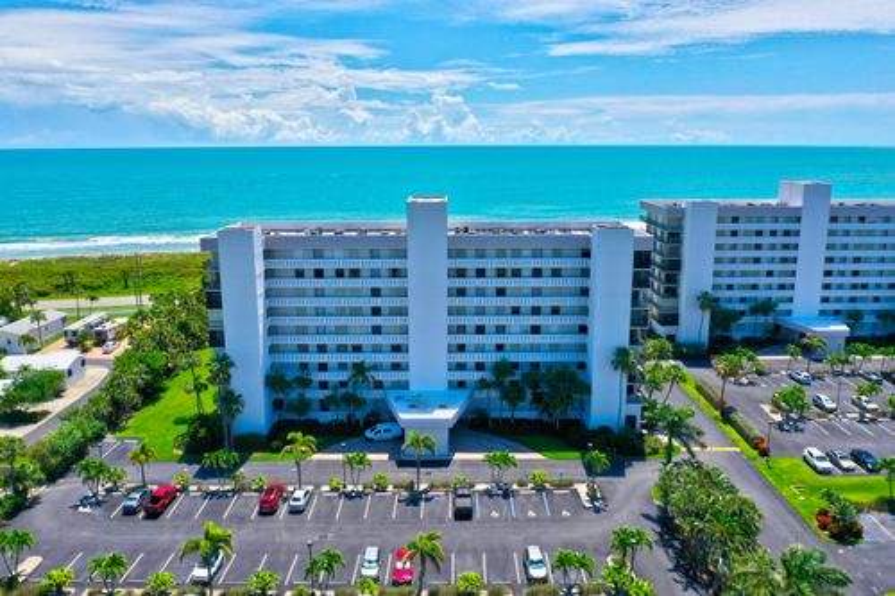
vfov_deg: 46.4
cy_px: 298
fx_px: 696
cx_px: 448
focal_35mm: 28
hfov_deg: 65.5
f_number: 8
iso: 100
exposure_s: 1/400
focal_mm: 10.3
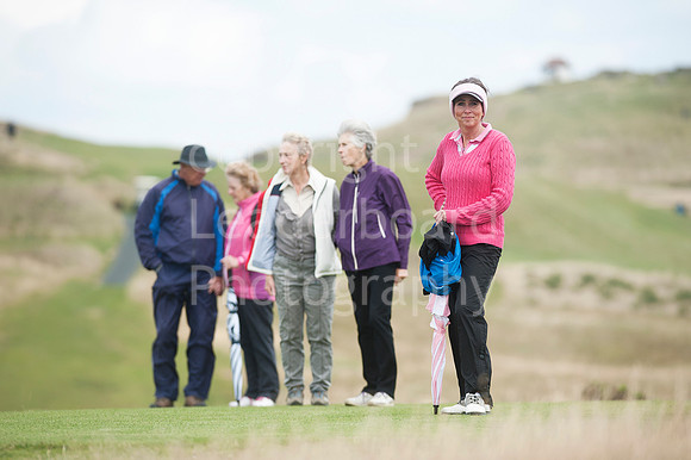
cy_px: 230
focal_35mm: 300
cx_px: 346
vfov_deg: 4.6
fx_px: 5755
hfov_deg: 6.9
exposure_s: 1/2500
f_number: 5.6
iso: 400
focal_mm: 300
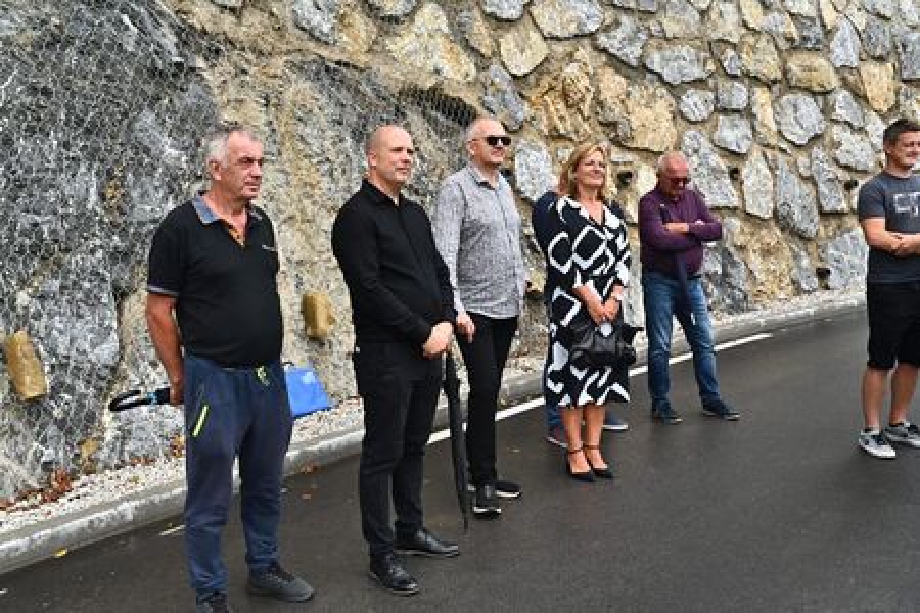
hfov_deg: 54.4
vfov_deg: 37.9
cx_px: 460
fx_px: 894
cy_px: 306
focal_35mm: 35
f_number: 6.3
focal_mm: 35
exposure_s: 1/4000
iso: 1600
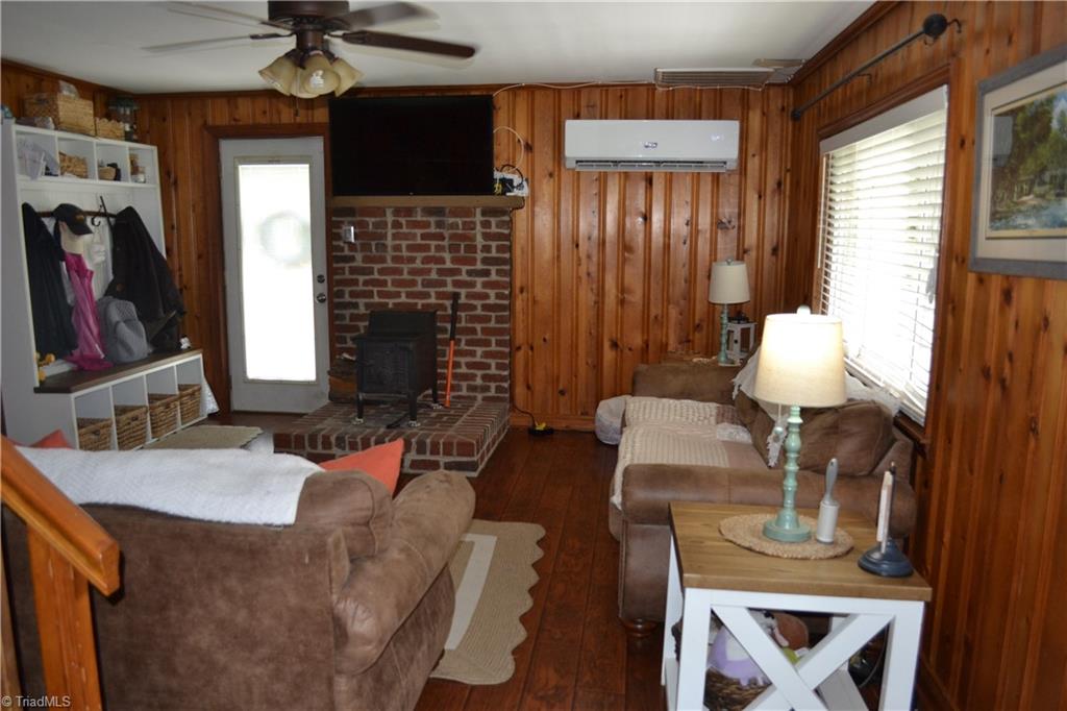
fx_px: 800
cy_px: 356
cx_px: 534
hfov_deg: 67.4
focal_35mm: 27
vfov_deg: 47.9
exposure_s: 1/60
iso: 560
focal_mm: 18
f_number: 3.5
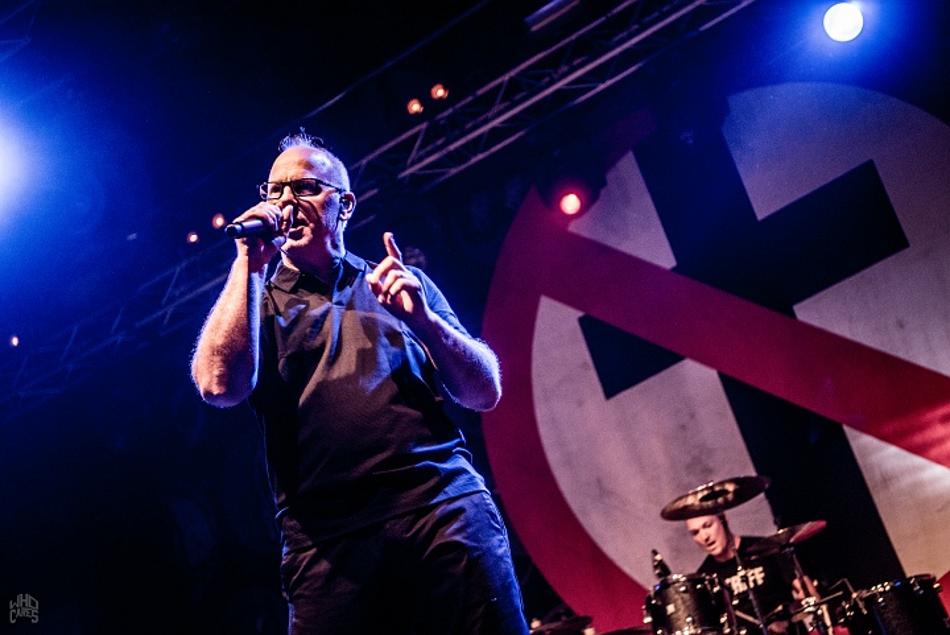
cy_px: 318
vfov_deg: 23.4
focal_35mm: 58
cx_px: 475
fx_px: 1531
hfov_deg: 34.5
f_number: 2.8
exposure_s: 1/100
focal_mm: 58
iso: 800
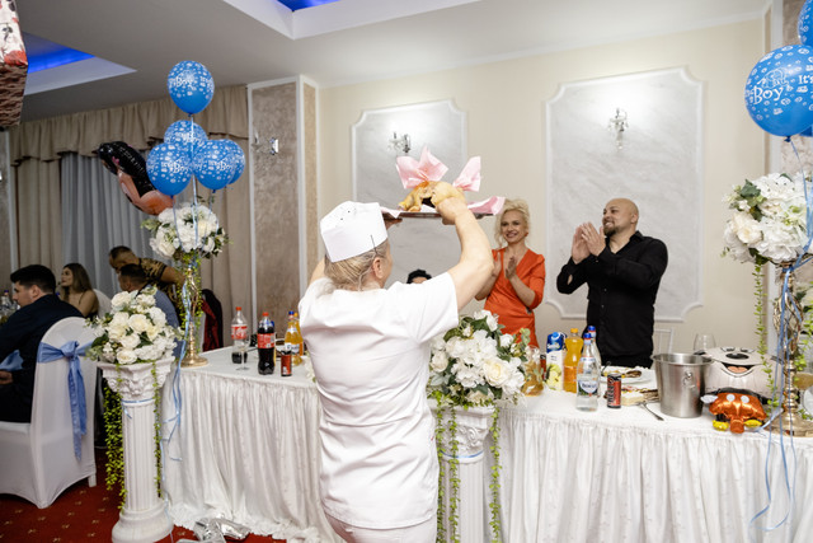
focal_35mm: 24
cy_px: 272
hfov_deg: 73.7
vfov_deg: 53.2
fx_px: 542
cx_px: 406
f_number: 2.8
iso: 1000
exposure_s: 1/160
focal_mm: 16
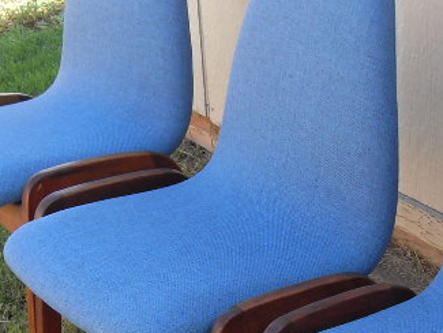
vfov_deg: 13.7
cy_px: 299
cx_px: 375
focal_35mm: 107
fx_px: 1370
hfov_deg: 18.2
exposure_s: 1/125
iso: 80
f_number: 2.8
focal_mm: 6.3
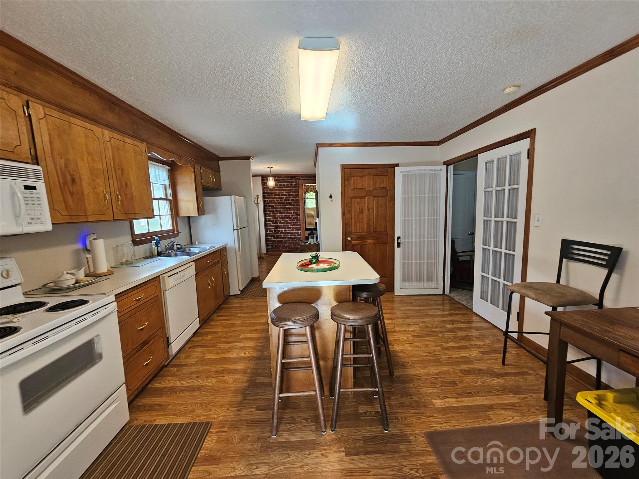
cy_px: 240
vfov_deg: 89.9
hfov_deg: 106.2
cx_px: 320
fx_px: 240
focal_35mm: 13
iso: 160
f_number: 2.2
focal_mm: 2.2
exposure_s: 1/60
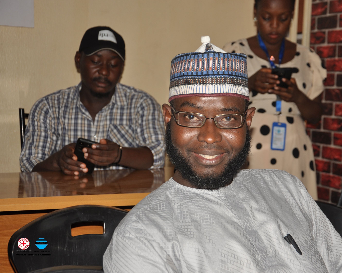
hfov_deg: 22.5
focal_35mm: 85
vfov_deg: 18.1
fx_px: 860
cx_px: 201
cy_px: 136
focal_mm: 50
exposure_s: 1/60
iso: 200
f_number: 5
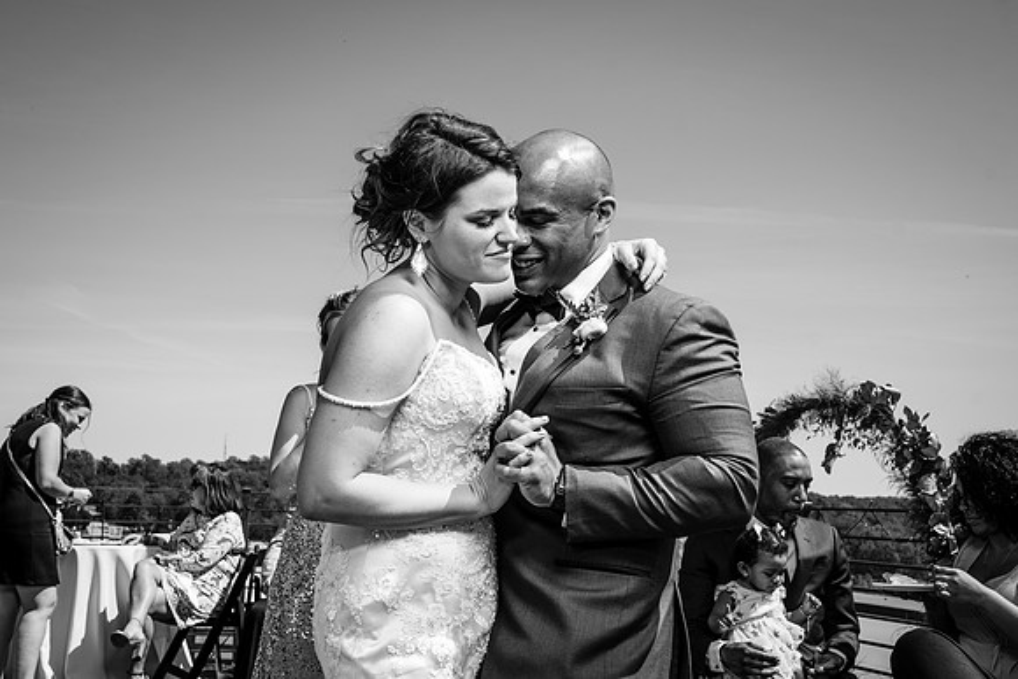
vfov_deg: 33.1
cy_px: 362
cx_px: 495
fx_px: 1142
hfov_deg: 48.0
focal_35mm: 40
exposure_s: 1/250
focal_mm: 35
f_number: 7.1
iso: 50
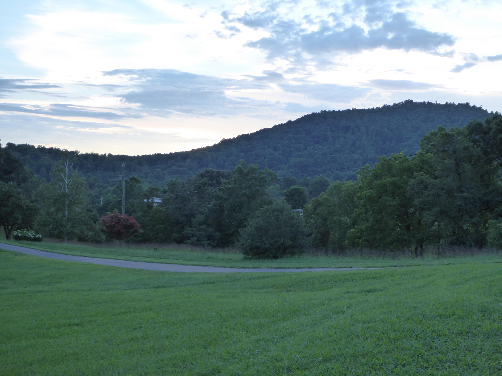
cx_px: 251
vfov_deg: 31.5
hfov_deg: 41.2
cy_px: 188
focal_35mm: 46
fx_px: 667
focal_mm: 7.8
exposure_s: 1/100
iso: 250
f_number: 3.9
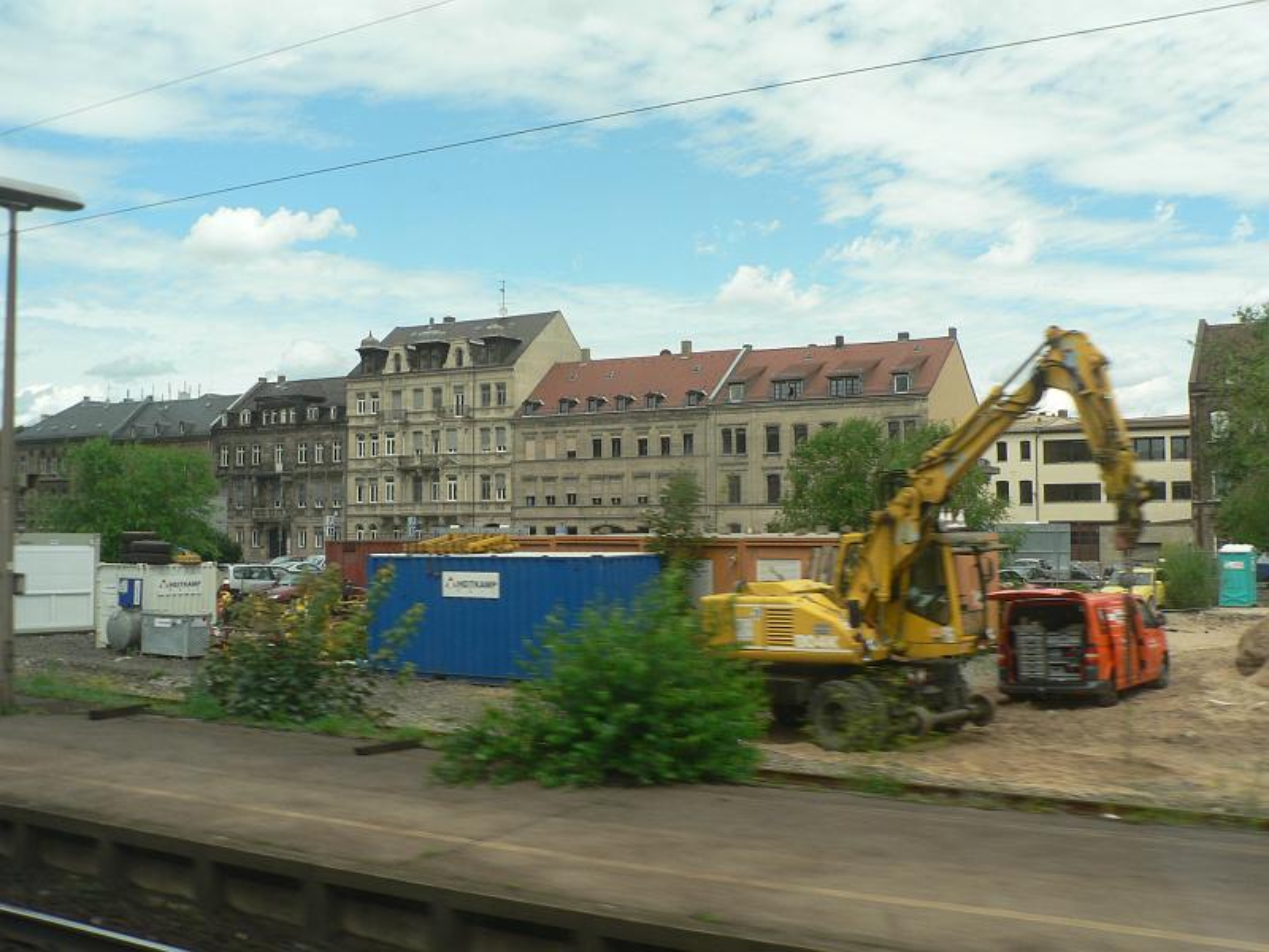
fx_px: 1320
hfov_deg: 51.4
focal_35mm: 36
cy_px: 476
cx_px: 634
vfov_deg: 39.7
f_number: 4
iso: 80
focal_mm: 6
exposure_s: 1/200
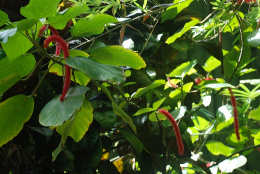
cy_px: 87
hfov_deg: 19.4
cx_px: 130
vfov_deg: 13.1
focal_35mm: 105
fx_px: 759
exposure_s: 1/125
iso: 360
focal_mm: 70
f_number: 5.6
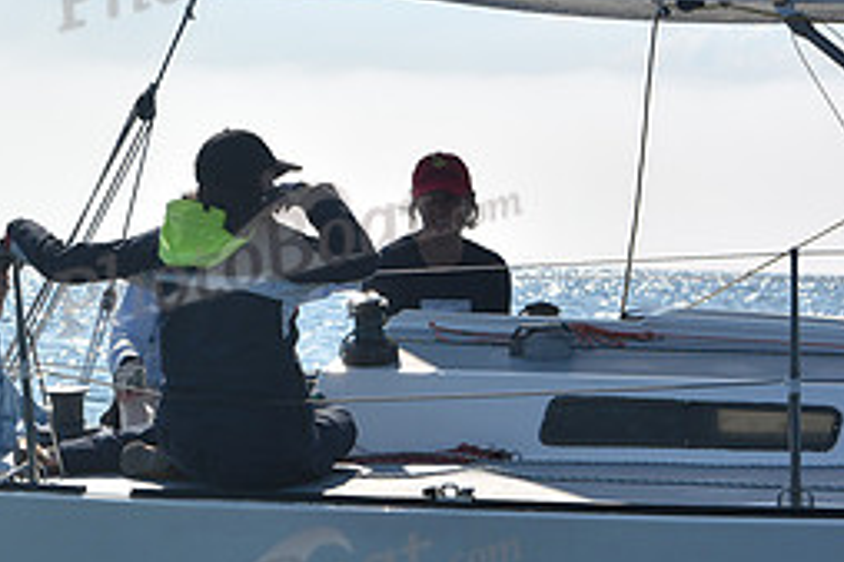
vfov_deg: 8.5
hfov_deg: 12.6
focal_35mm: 160
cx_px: -116
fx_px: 3749
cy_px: 471
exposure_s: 1/1000
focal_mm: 70
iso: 320
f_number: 11
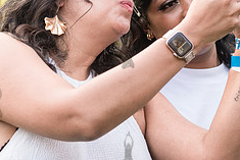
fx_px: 1147
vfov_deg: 8.0
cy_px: 19
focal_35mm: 172
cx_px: 113
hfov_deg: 11.9
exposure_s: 1/250
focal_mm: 58
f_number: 4
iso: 1000
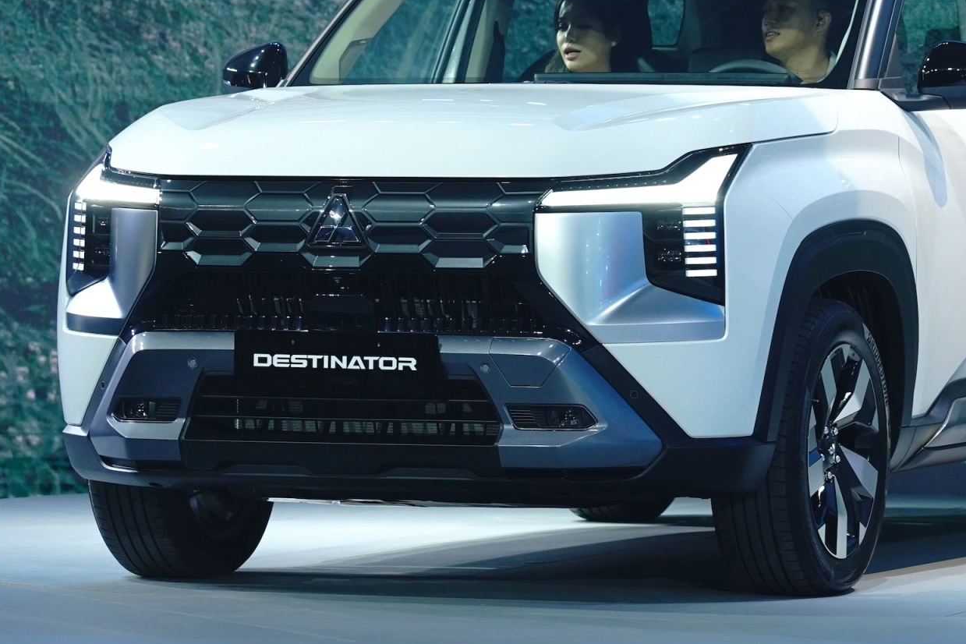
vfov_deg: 5.5
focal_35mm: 248
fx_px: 6654
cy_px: 155
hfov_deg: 8.3
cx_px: 617
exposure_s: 1/400
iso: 1000
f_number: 4.5
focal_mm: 128
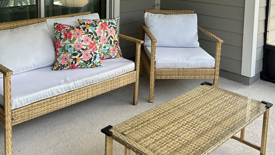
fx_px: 321
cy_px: -5
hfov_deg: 46.4
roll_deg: -0.5
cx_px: 134
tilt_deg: -6.5
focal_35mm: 44
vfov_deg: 25.6
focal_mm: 5.7
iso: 50
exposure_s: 1/319
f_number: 1.5
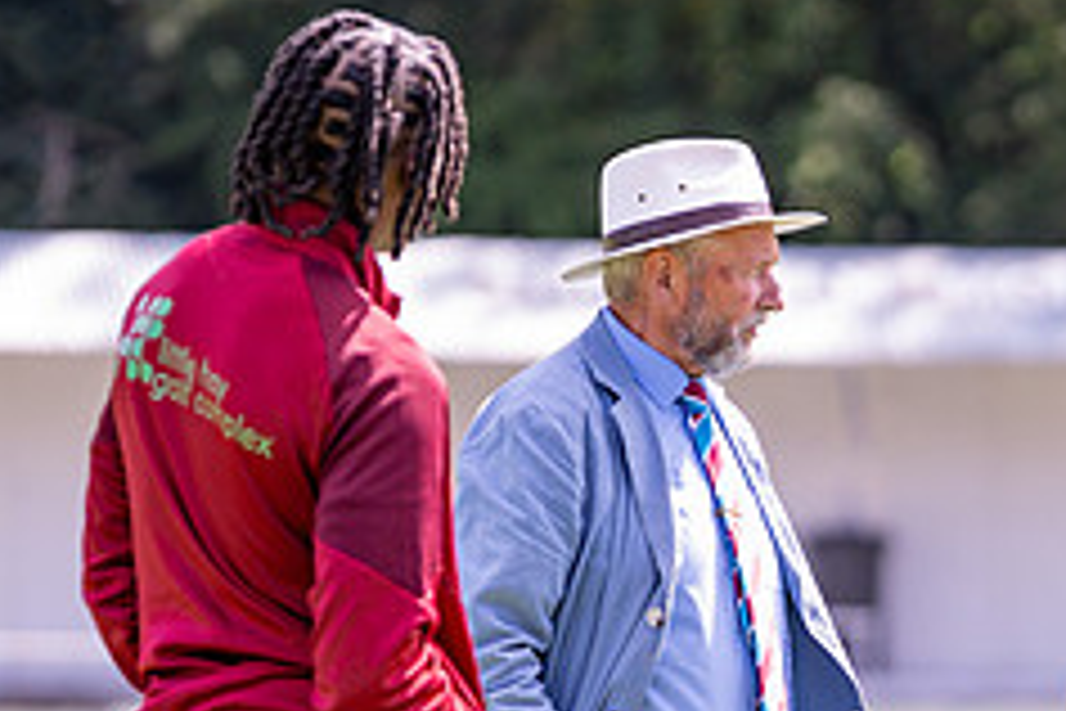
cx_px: 1030
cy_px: 786
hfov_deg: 5.0
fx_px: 12080
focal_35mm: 408
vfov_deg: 3.4
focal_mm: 85
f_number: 1.6
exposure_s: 1/1000
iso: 64
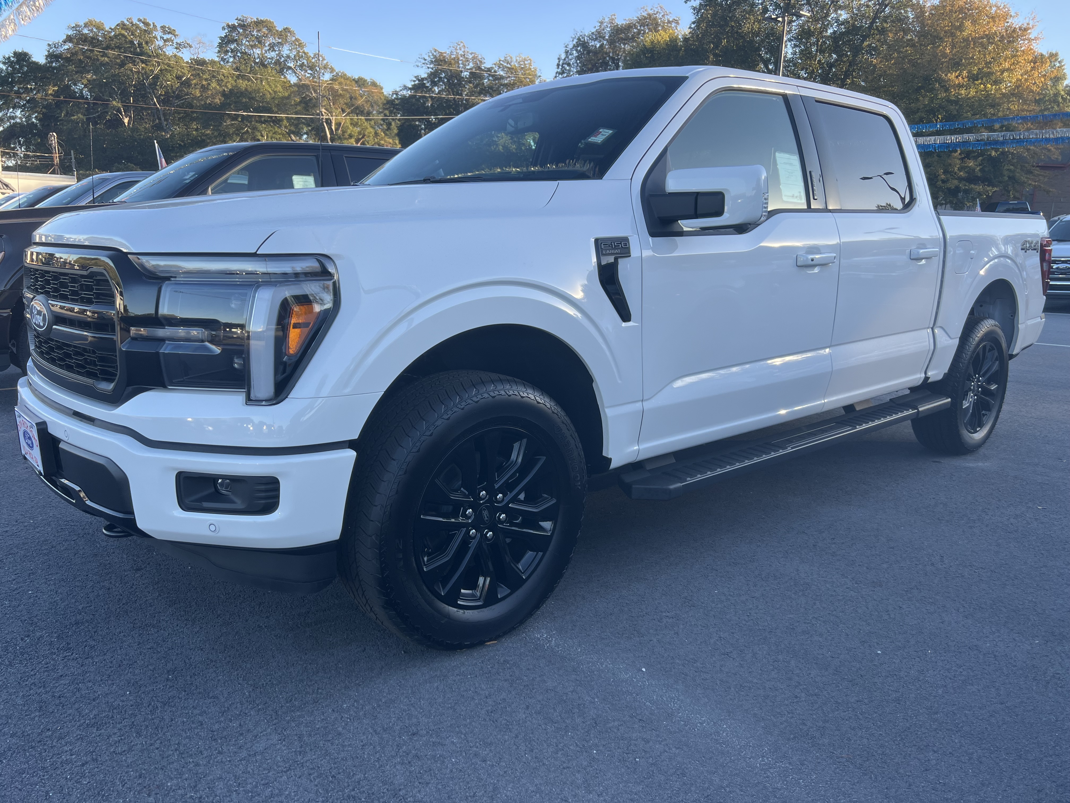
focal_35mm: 26
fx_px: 804
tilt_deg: -11.9
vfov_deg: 53.1
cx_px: 535
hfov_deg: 67.3
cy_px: 402
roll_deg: -2.3
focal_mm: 5.7
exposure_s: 1/597
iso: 50
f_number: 1.5
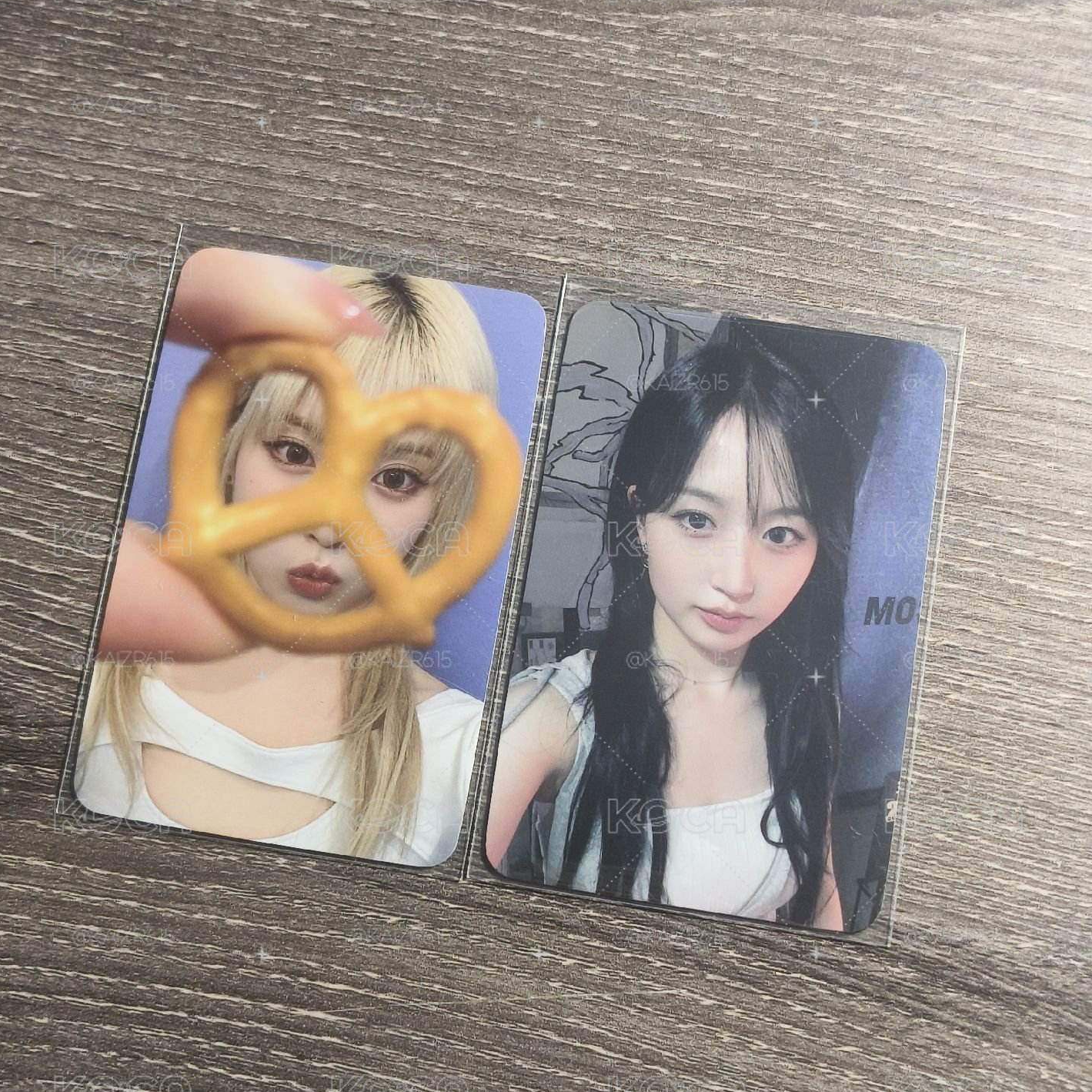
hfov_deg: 31.1
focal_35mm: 55
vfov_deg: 31.1
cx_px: 539
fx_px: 1963
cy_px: 584
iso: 166
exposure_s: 1/60
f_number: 1.88
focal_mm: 5.56
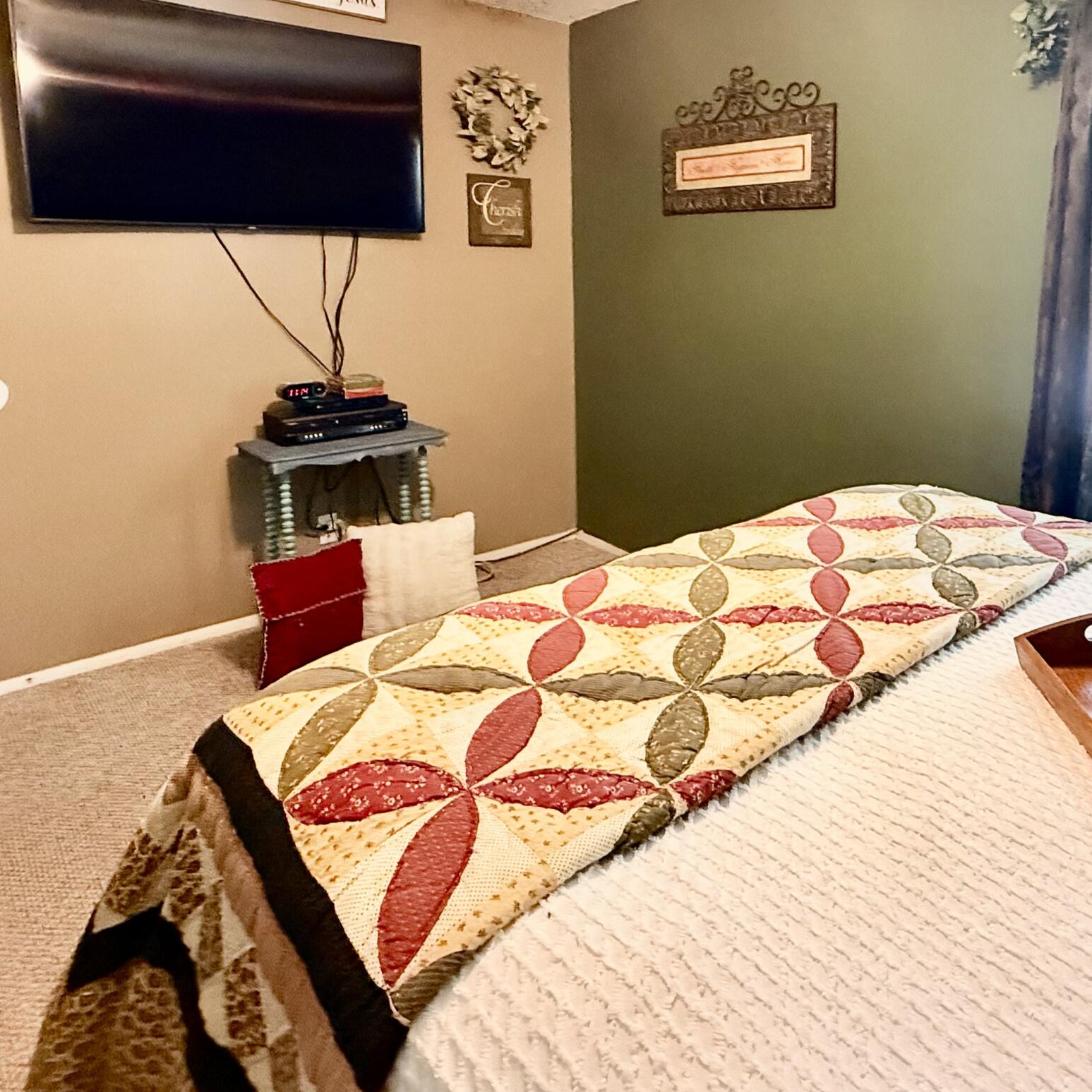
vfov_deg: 63.5
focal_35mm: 24
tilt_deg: -6.8
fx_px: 857
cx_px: 721
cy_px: 370
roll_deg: +0.3
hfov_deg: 63.5
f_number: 2.2
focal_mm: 2.22
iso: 1000
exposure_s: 1/60
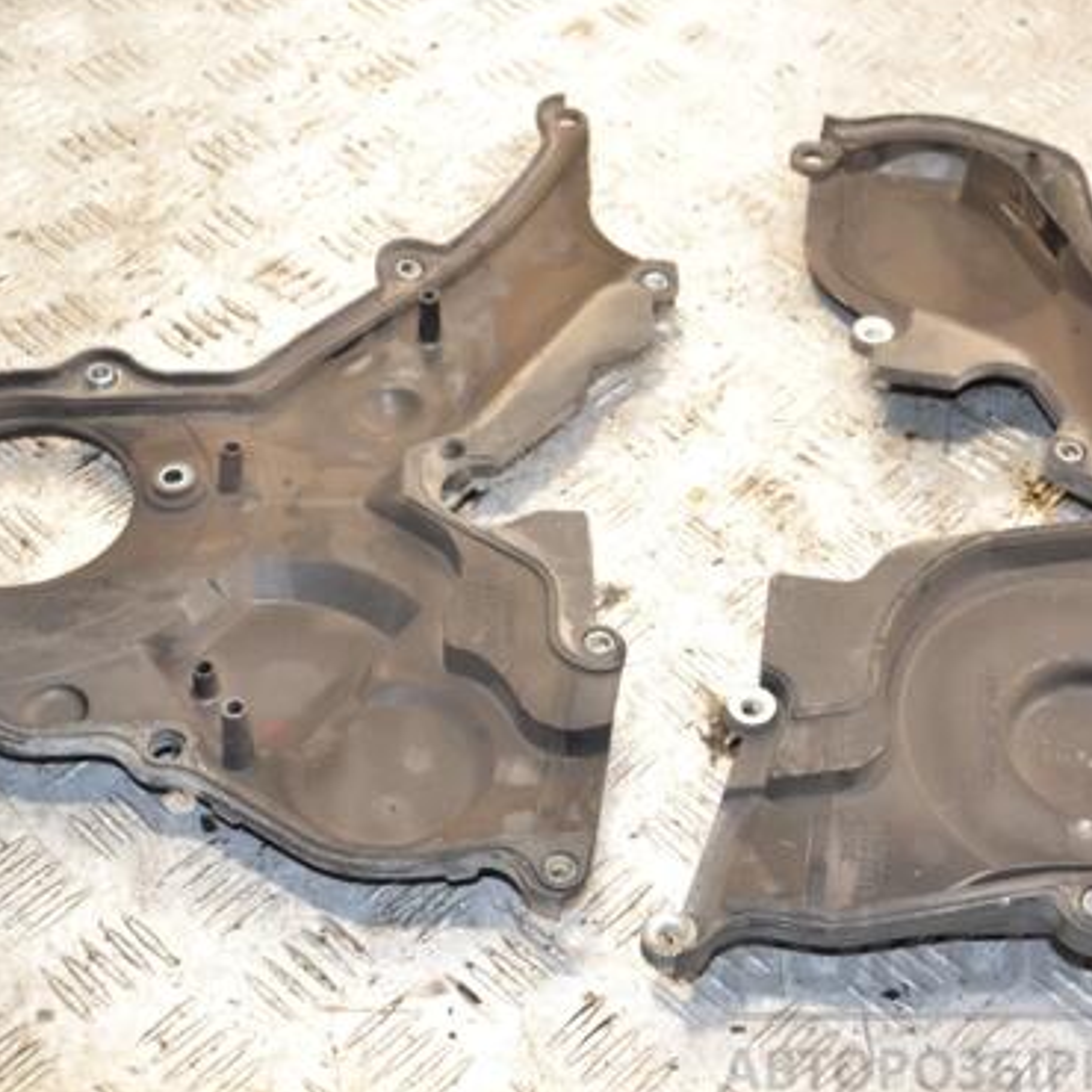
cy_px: 555
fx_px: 2213
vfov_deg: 27.7
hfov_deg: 27.6
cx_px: 667
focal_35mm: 62
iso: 800
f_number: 5
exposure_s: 1/80
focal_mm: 30
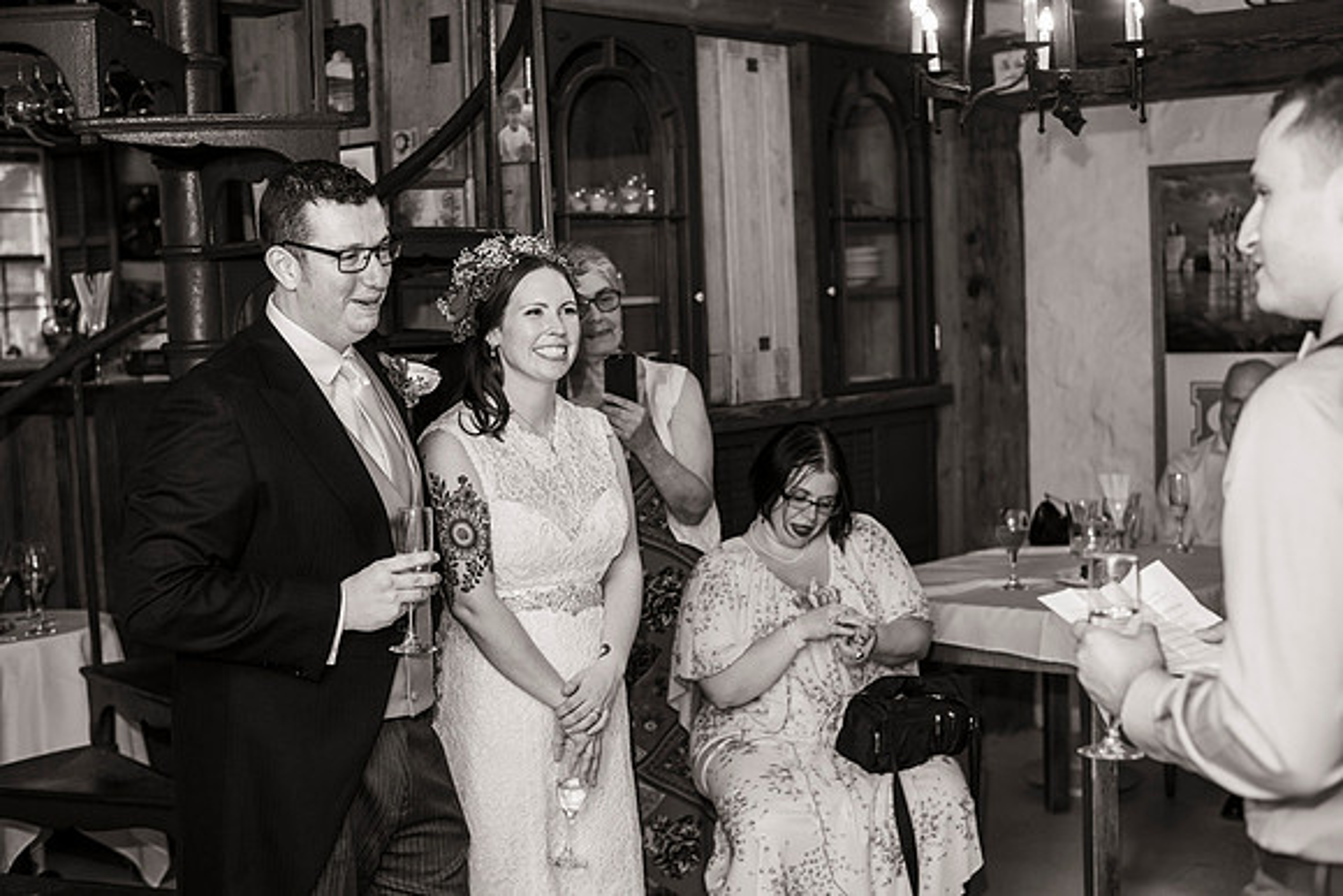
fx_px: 1866
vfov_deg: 27.0
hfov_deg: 39.6
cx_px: 672
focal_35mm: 50
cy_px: 448
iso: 500
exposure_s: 1/100
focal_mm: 50
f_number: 3.2
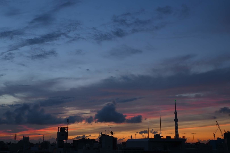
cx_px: 115
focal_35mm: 42
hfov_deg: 46.4
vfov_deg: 31.9
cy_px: 76
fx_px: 268
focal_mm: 28
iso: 100
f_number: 11
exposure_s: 1/2.5
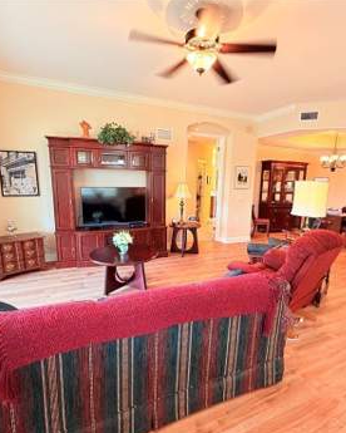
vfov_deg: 83.3
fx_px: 243
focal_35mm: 19
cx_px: 188
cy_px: 222
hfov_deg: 70.7
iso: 320
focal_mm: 2.22
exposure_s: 1/60
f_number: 2.2
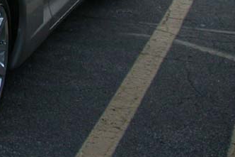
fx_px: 796
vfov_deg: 10.9
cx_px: -122
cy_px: -63
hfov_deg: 15.4
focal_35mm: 122
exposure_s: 1/60.3
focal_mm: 7.85
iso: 100
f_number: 3.3
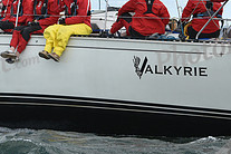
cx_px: 98
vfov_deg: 7.0
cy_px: 2
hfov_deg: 10.5
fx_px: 1258
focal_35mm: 196
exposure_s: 1/1250
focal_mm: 70
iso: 320
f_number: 6.3
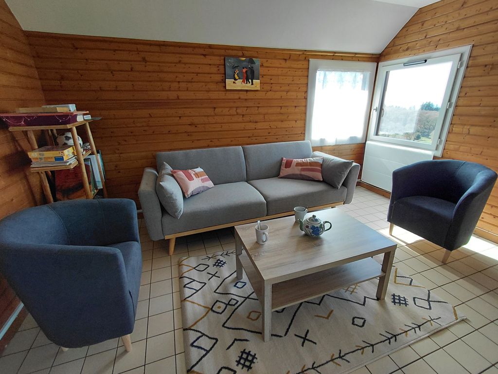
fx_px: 230
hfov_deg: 94.5
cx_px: 249
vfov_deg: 78.1
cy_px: 187
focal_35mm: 16
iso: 80
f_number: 2.2
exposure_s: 1/120
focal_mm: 1.64
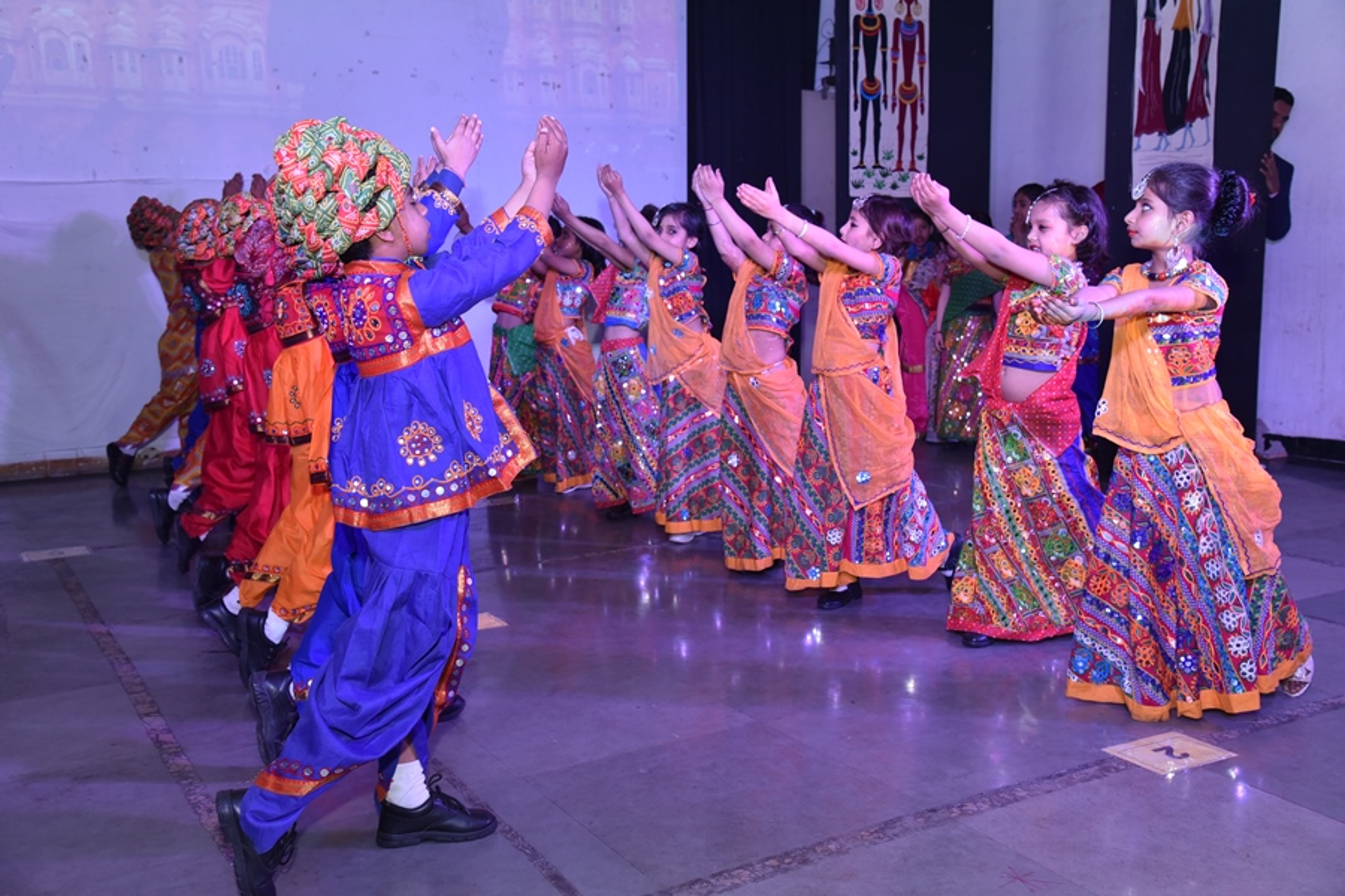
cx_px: 672
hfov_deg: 54.4
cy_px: 448
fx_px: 1308
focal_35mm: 35
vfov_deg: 37.9
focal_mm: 35
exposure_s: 1/125
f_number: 5.6
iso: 1000
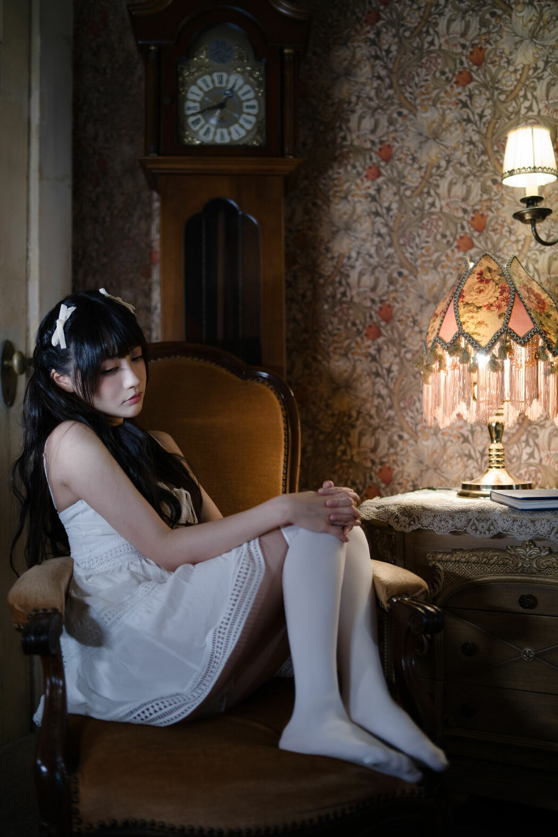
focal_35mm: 35
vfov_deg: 54.4
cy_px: 418
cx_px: 279
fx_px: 814
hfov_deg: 37.9
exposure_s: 1/80
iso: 320
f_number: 1.4
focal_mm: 35
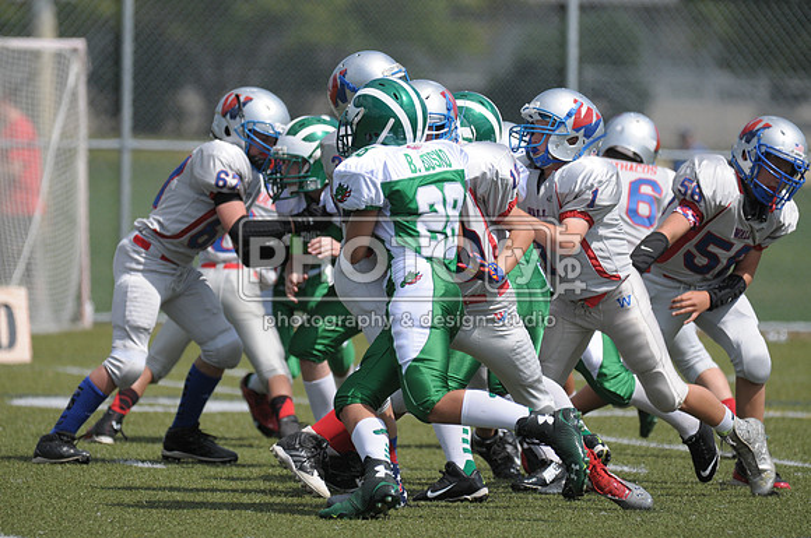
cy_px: 269
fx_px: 9448
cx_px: 406
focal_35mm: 420
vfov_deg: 3.3
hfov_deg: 4.9
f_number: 4
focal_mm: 280
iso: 500
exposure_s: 1/5000
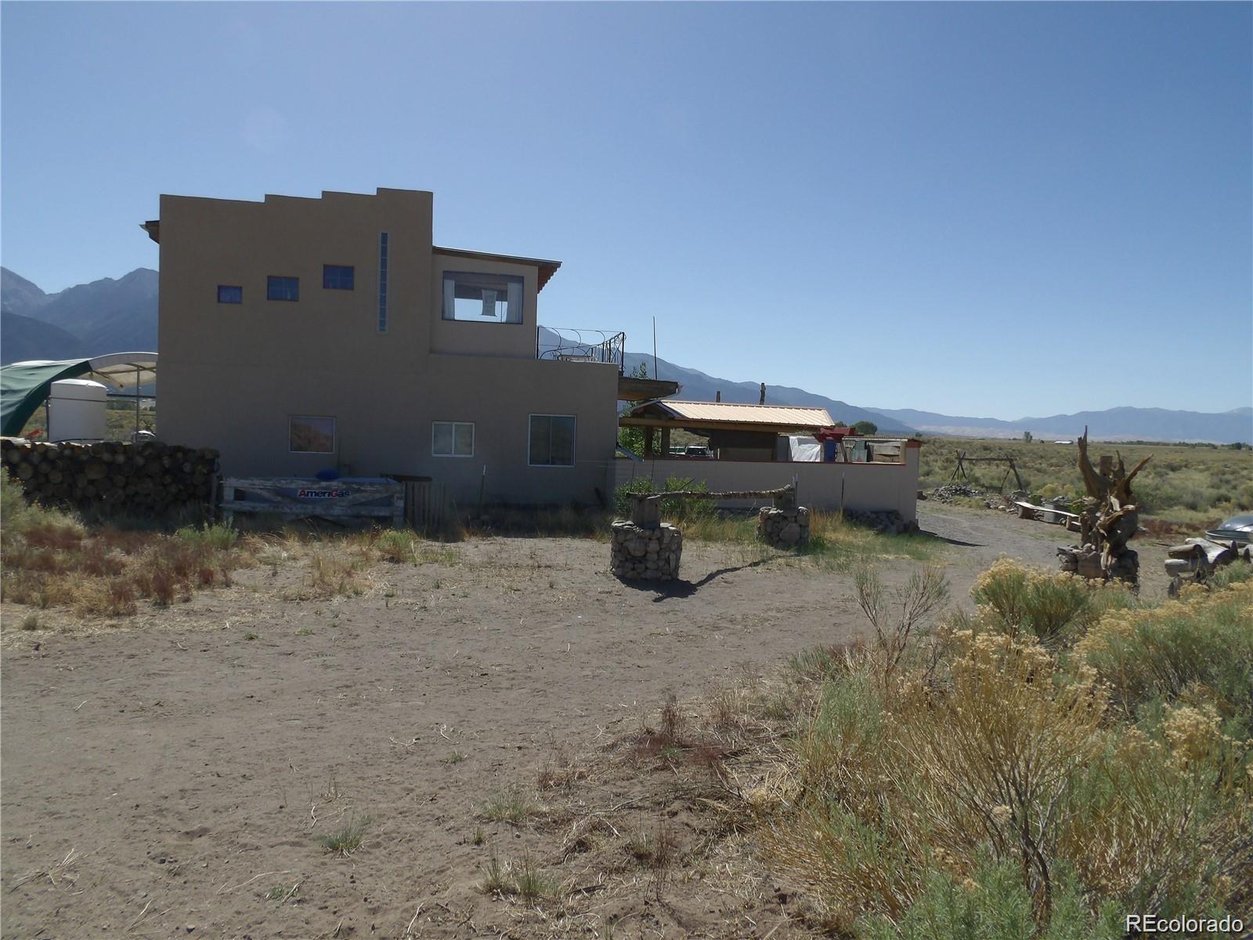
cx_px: 626
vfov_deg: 58.9
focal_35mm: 23
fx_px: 833
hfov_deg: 73.9
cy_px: 470
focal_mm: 4.2
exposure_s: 1/918
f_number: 4.1
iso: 100
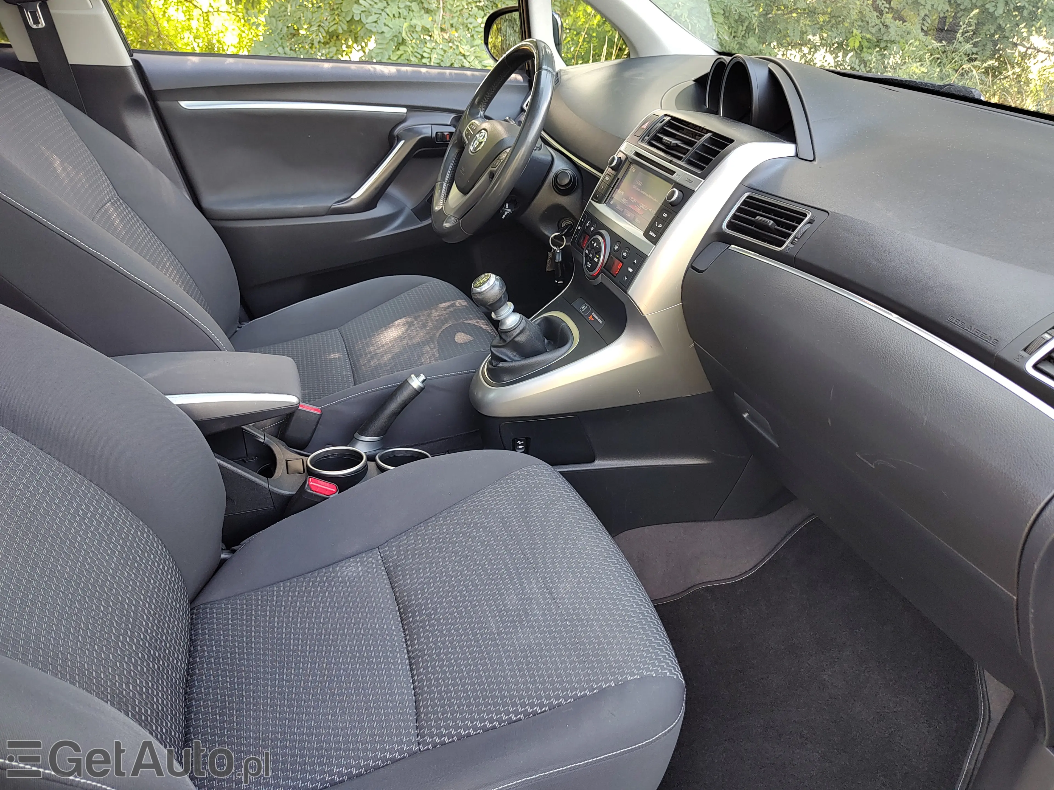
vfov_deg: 58.9
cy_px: 395
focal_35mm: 23
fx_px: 700
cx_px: 527
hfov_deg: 73.9
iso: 219
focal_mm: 5.56
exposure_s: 1/100
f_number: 1.8
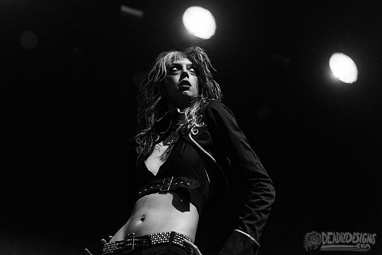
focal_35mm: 73
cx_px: 169
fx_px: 780
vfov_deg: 18.6
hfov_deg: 27.5
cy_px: 113
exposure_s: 1/200
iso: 2500
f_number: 3.2
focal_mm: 66
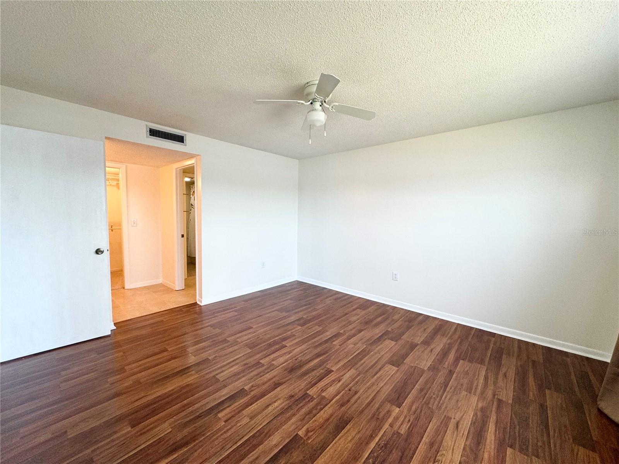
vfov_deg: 85.7
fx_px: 250
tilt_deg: -4.3
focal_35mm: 14
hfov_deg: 102.1
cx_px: 310
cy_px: 232
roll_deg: -1.4
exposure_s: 1/99
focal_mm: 2.22
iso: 125
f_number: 2.2
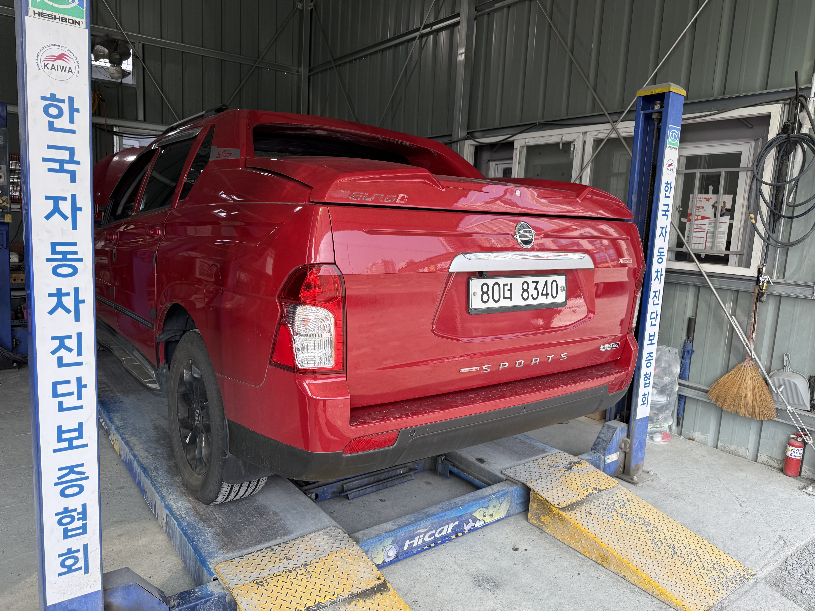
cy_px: 306
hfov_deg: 71.6
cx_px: 408
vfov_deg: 56.8
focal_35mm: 24
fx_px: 565
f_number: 1.78
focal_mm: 6.76
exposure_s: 1/654
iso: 80
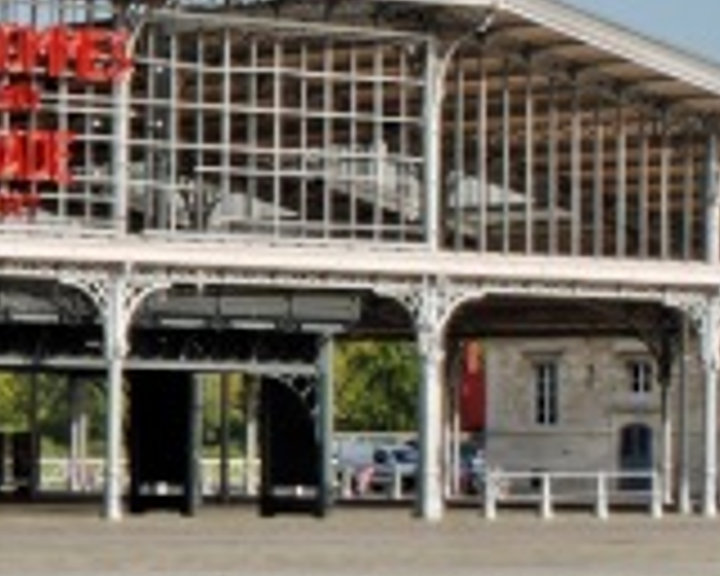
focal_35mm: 180
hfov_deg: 9.9
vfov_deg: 8.6
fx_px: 3836
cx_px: -770
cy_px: 457
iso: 100
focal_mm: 20
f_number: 16
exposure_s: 1/30
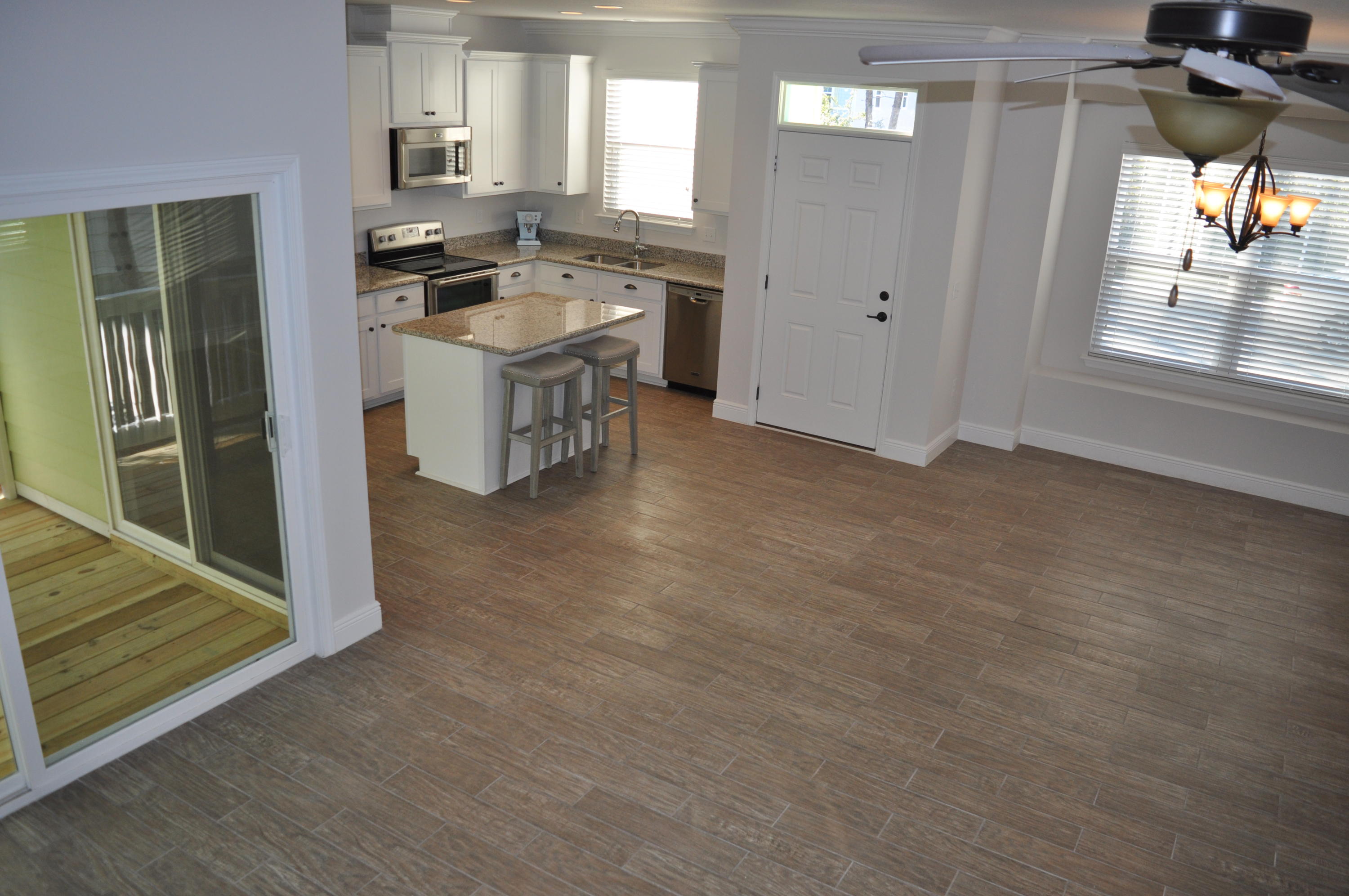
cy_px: 448
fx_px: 1010
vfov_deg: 47.8
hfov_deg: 67.4
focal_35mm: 27
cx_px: 674
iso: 400
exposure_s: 1/160
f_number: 3.5
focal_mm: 18
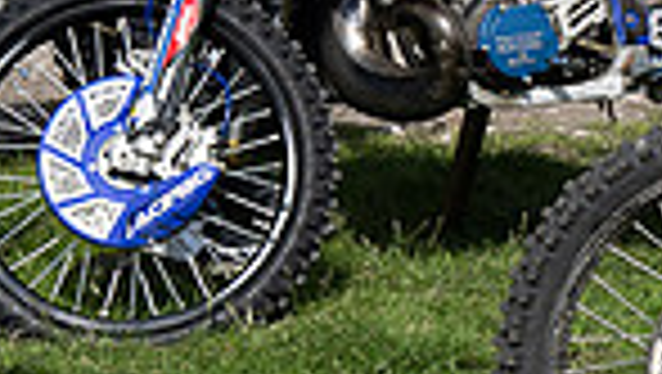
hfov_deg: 5.0
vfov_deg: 2.9
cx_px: 1279
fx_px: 7414
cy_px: -146
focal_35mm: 422
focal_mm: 102
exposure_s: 1/1600
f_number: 8
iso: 560
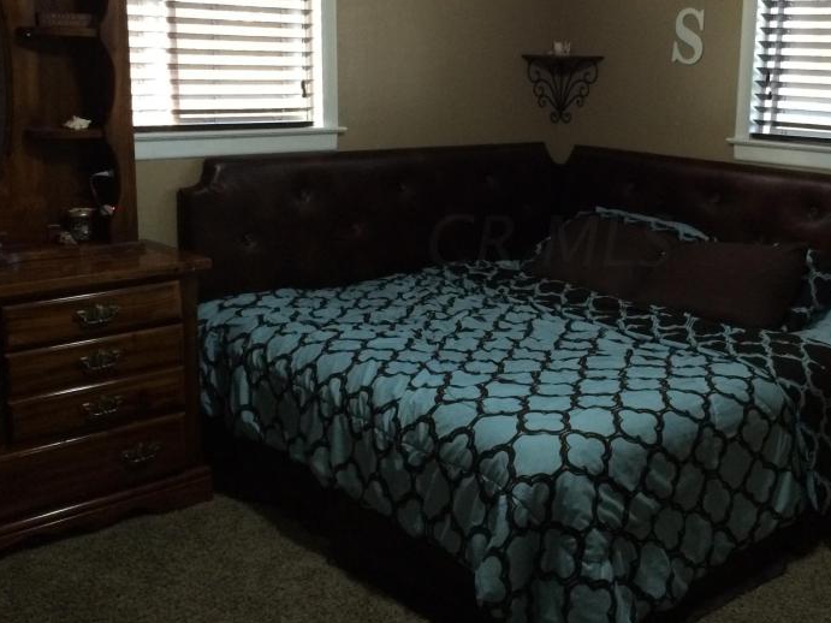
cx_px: 551
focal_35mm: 43
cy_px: 241
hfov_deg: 43.3
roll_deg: -1.2
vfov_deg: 33.4
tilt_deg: -9.8
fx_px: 1032
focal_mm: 4.15
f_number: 2.2
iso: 320
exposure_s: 1/20
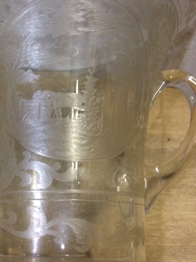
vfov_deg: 43.8
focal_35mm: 43
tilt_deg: -58.5
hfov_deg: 32.2
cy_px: 135
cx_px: 26
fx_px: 325
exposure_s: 1/33
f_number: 2.2
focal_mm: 4.15
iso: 320
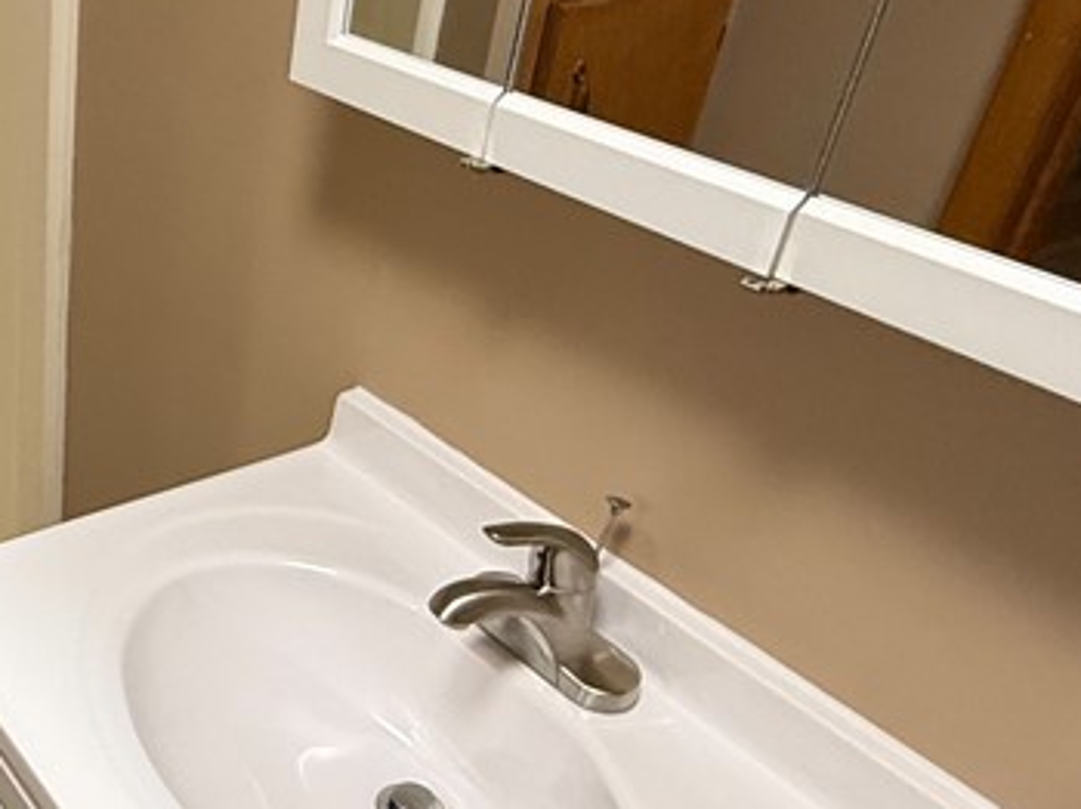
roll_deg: +1.5
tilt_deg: -31.9
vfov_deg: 35.0
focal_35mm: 41
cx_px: -59
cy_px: 466
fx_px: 1279
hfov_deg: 39.1
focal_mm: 2.22
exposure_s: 1/120
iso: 250
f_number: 2.2
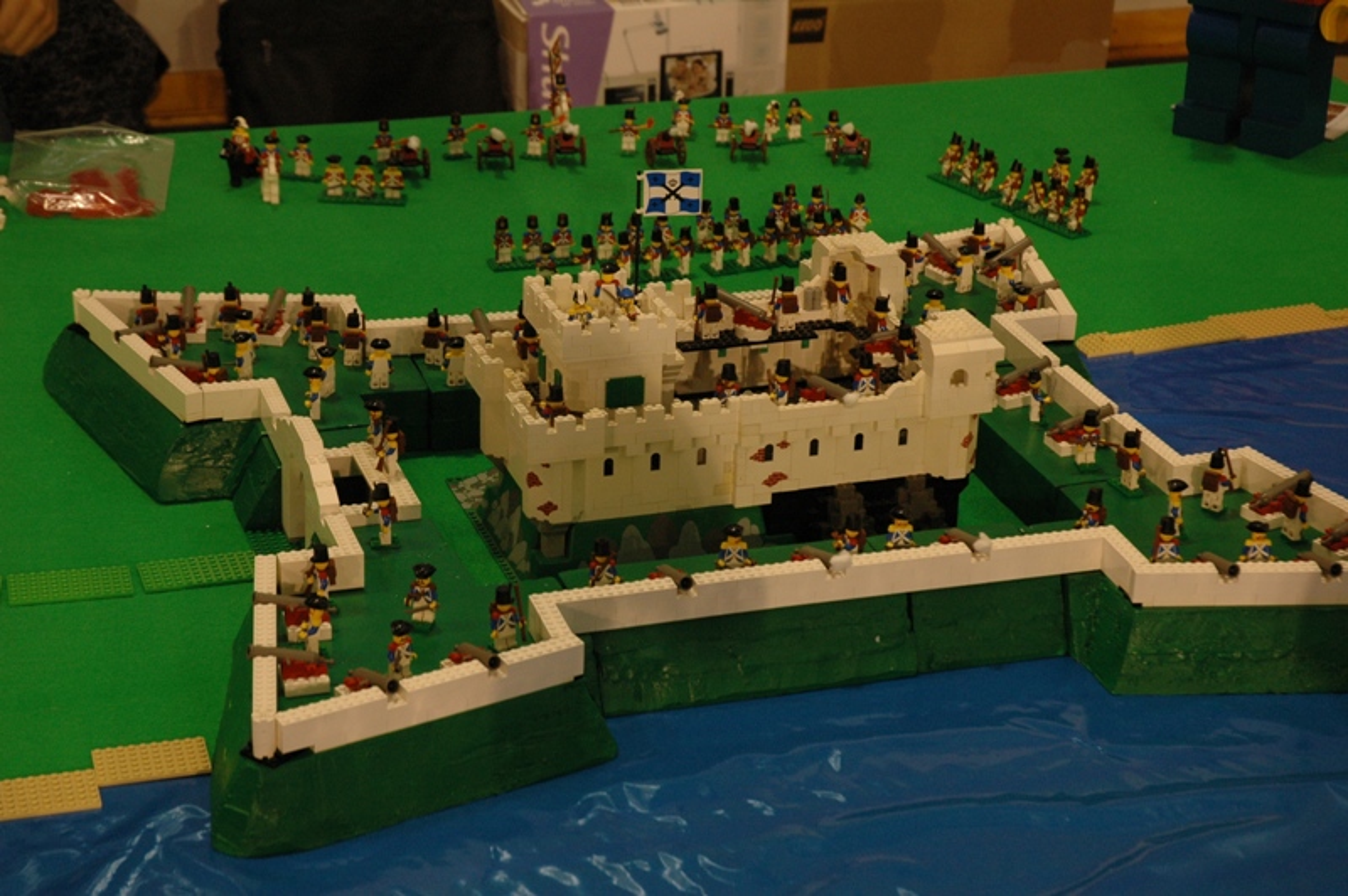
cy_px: 448
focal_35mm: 75
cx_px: 674
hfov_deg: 27.0
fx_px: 2806
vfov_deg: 18.2
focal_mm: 50
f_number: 5.6
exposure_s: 1/60
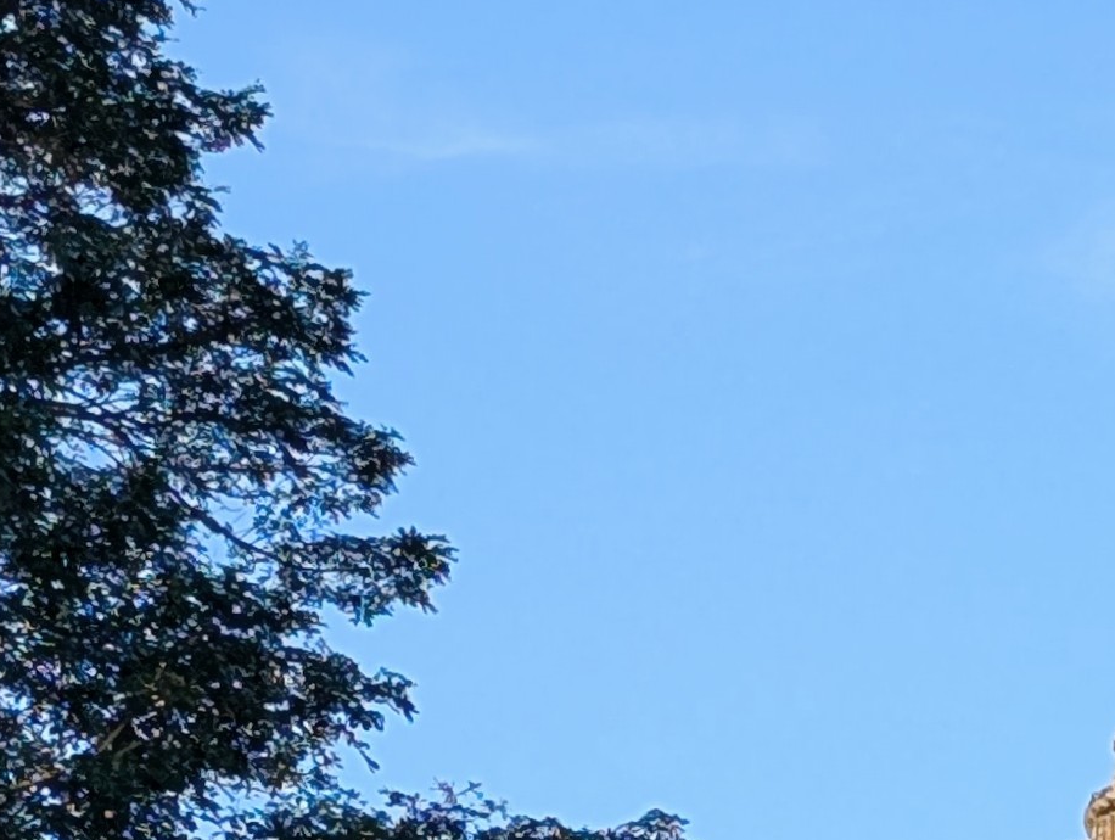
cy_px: 1339
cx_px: 1530
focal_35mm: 212
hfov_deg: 9.1
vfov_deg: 6.9
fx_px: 6839
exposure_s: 1/625
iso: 23
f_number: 1.68
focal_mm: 6.9
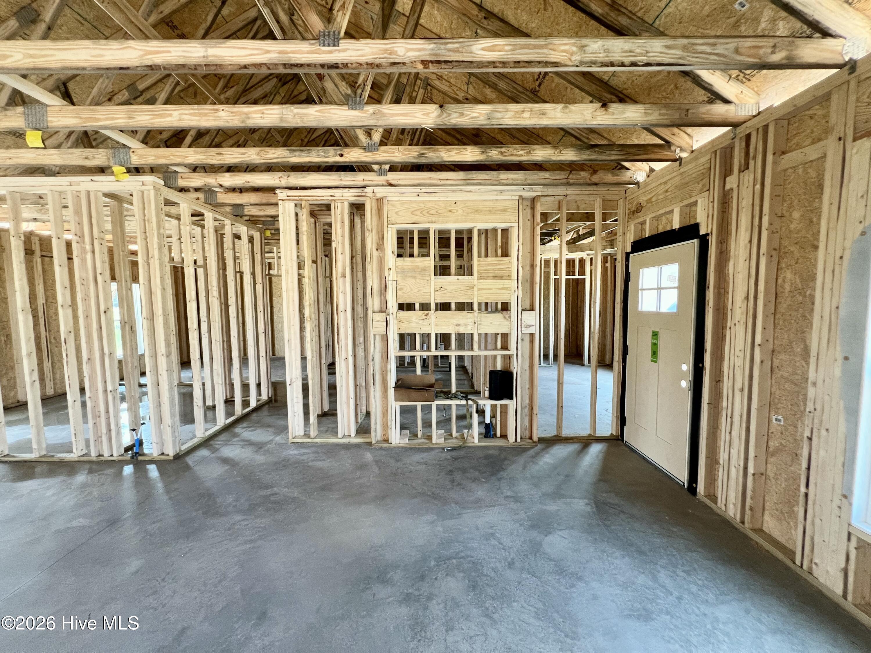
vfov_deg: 89.9
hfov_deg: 106.2
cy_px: 326
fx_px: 327
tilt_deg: -4.0
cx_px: 436
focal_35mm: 13
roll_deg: +0.7
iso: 200
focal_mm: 1.57
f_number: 1.8
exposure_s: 1/99
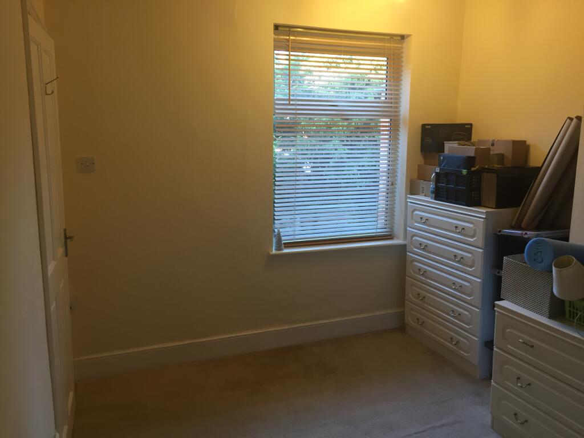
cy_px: 219
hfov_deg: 61.7
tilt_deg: -10.3
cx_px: 292
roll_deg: -1.9
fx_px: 489
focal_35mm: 29
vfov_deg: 48.2
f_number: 2.2
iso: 80
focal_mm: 4.15
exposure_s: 1/33
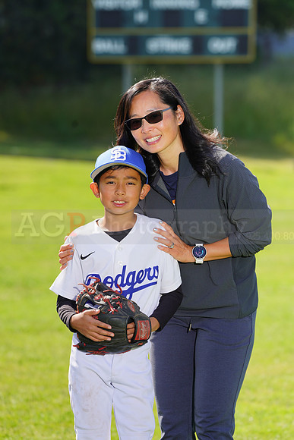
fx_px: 2669
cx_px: 147
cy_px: 220
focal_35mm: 218
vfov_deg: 9.4
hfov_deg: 6.3
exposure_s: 1/250
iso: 100
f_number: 6.3
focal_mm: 218
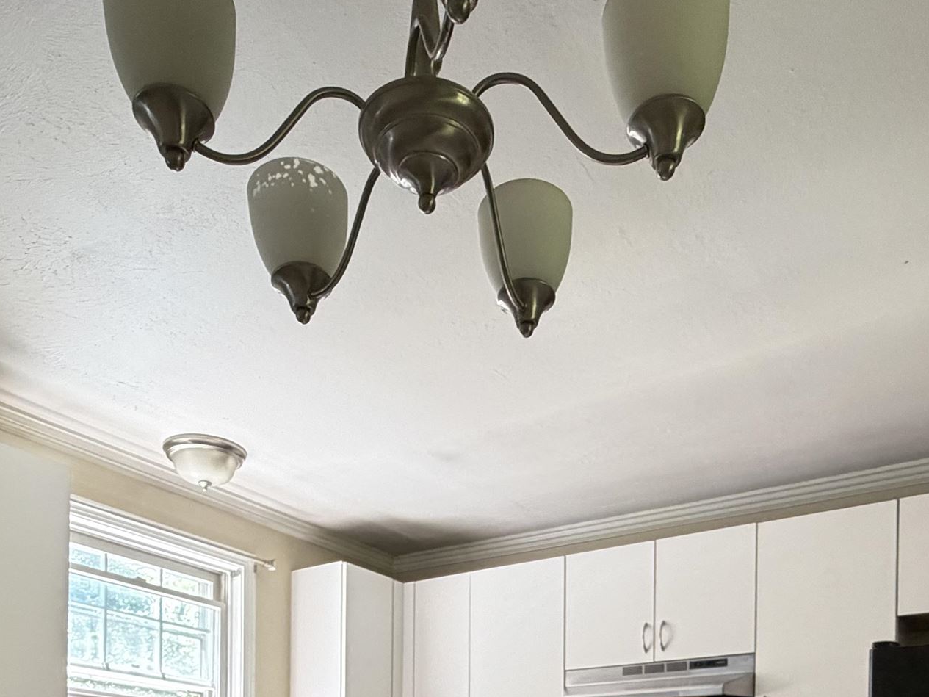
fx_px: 913
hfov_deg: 53.9
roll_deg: -0.5
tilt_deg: -0.6
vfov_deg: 34.0
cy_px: 828
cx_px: 501
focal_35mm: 34
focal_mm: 2.22
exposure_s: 1/75
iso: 320
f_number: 2.2
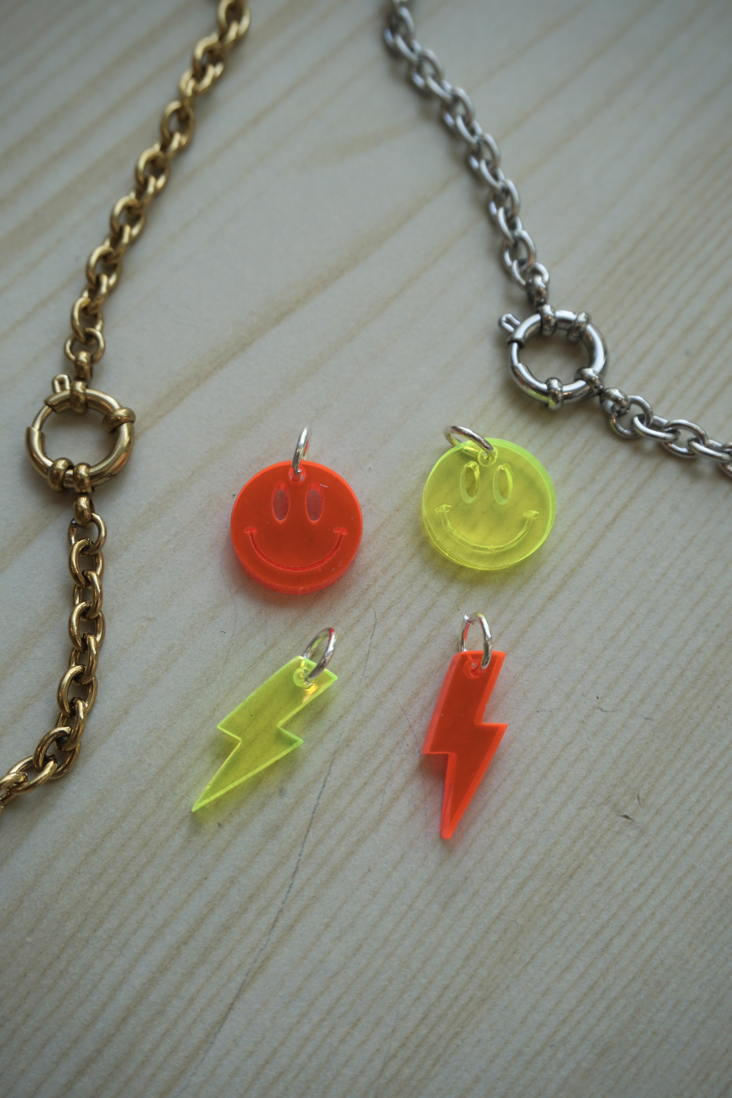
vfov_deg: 47.9
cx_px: 366
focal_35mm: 40
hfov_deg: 33.0
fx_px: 1235
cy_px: 549
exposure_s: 1/80
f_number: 5.6
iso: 100
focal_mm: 27
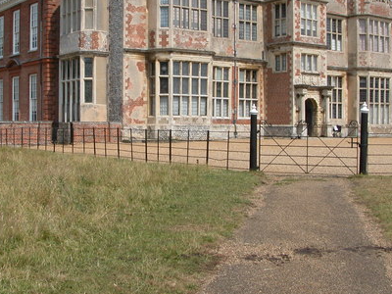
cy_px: 105
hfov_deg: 34.3
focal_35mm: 56
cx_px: 160
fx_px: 634
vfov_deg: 26.0
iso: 100
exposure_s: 1/327
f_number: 7.1
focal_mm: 8.9
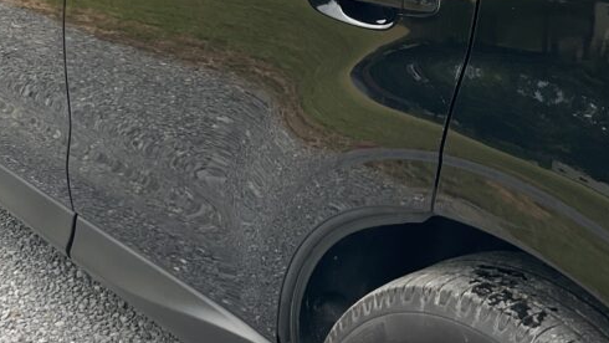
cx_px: 283
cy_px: 67
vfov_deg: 18.1
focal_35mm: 66
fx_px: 1066
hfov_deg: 31.9
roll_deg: -3.9
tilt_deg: -15.8
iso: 25
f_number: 1.8
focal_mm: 3
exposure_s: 1/120
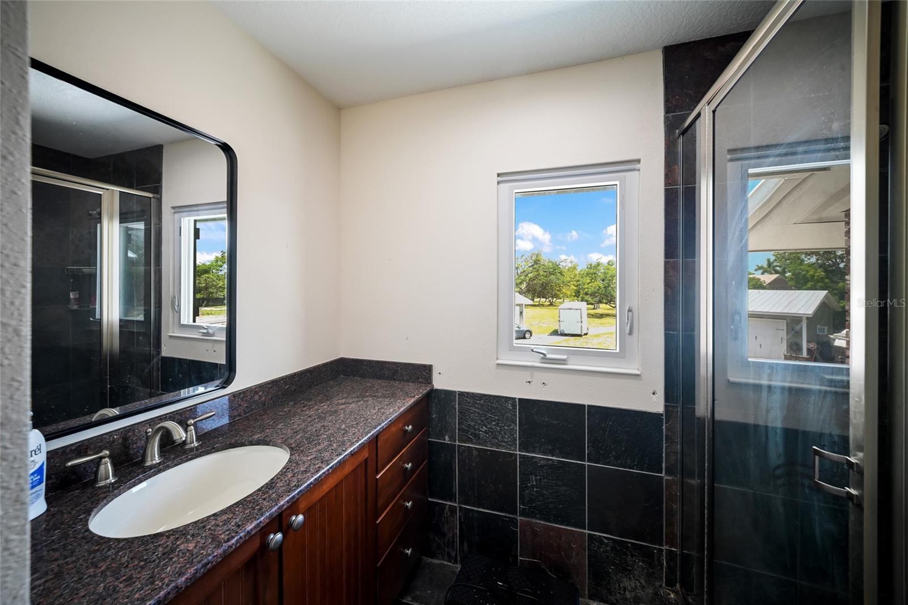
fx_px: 303
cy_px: 302
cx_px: 454
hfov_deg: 112.6
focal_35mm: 12
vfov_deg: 90.0
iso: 800
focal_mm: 12
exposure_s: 1/5
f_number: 8
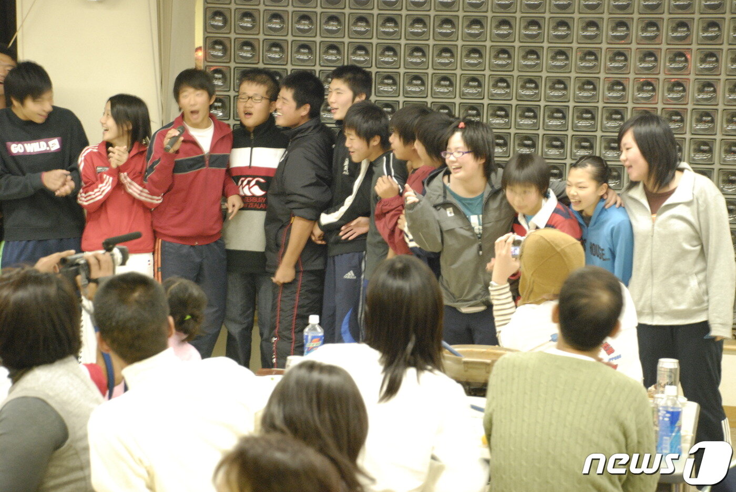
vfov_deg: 14.7
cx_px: 368
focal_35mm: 93
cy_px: 246
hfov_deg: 21.9
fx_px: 1903
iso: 1600
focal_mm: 62
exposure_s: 1/13
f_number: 5.3
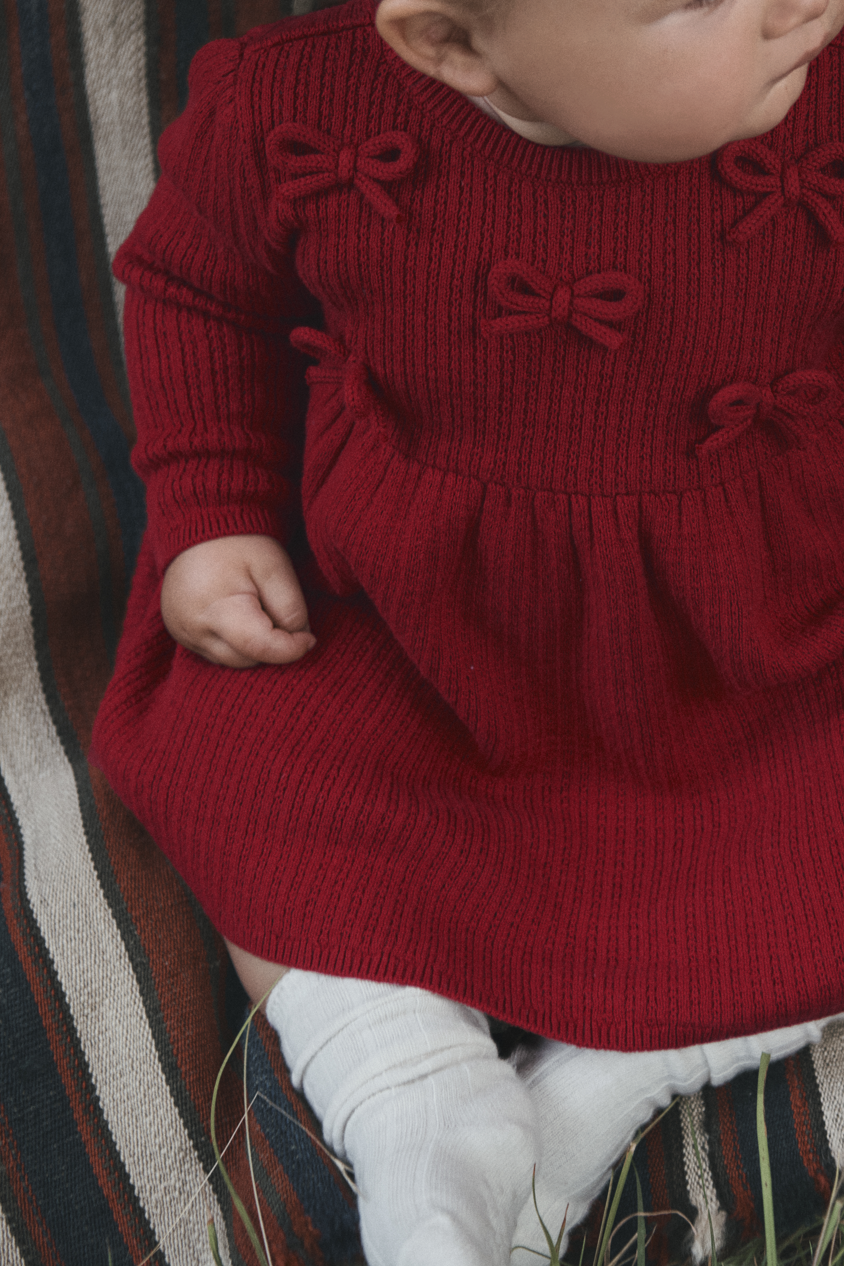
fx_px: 3270
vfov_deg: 21.8
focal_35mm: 93
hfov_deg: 14.7
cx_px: 624
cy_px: 365
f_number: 5
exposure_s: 1/200
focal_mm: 62
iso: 320
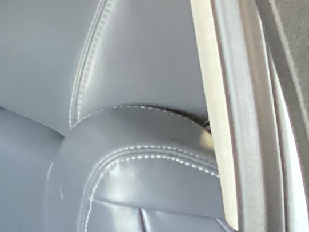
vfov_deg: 7.8
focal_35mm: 187
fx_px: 1670
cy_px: 315
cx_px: -348
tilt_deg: -20.2
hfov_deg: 9.7
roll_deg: +3.1
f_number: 2.4
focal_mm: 3.3
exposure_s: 1/30
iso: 640
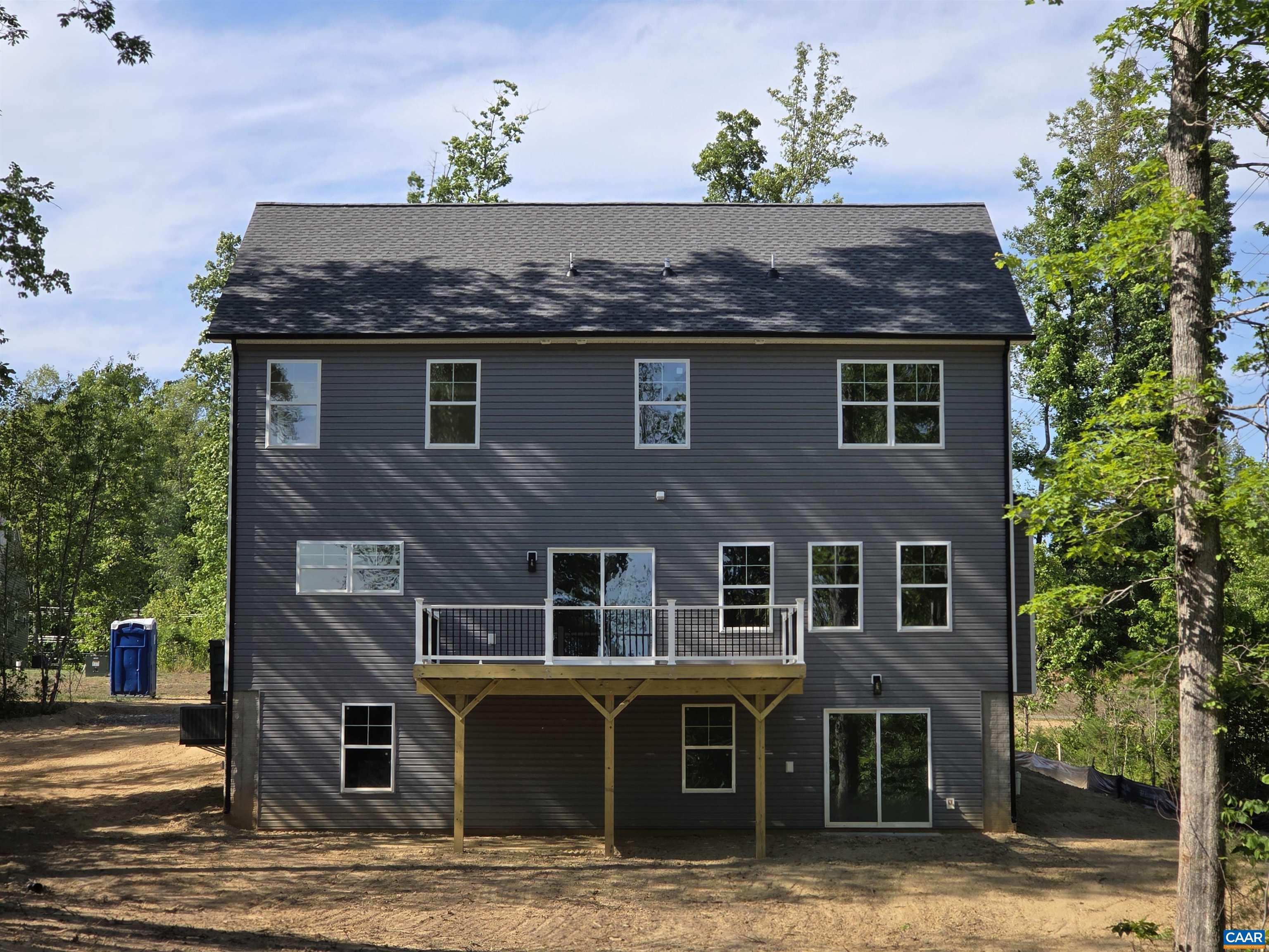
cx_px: 634
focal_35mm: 69
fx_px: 2529
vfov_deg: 21.3
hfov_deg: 28.2
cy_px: 476
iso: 25
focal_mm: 7
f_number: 2.4
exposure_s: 1/805
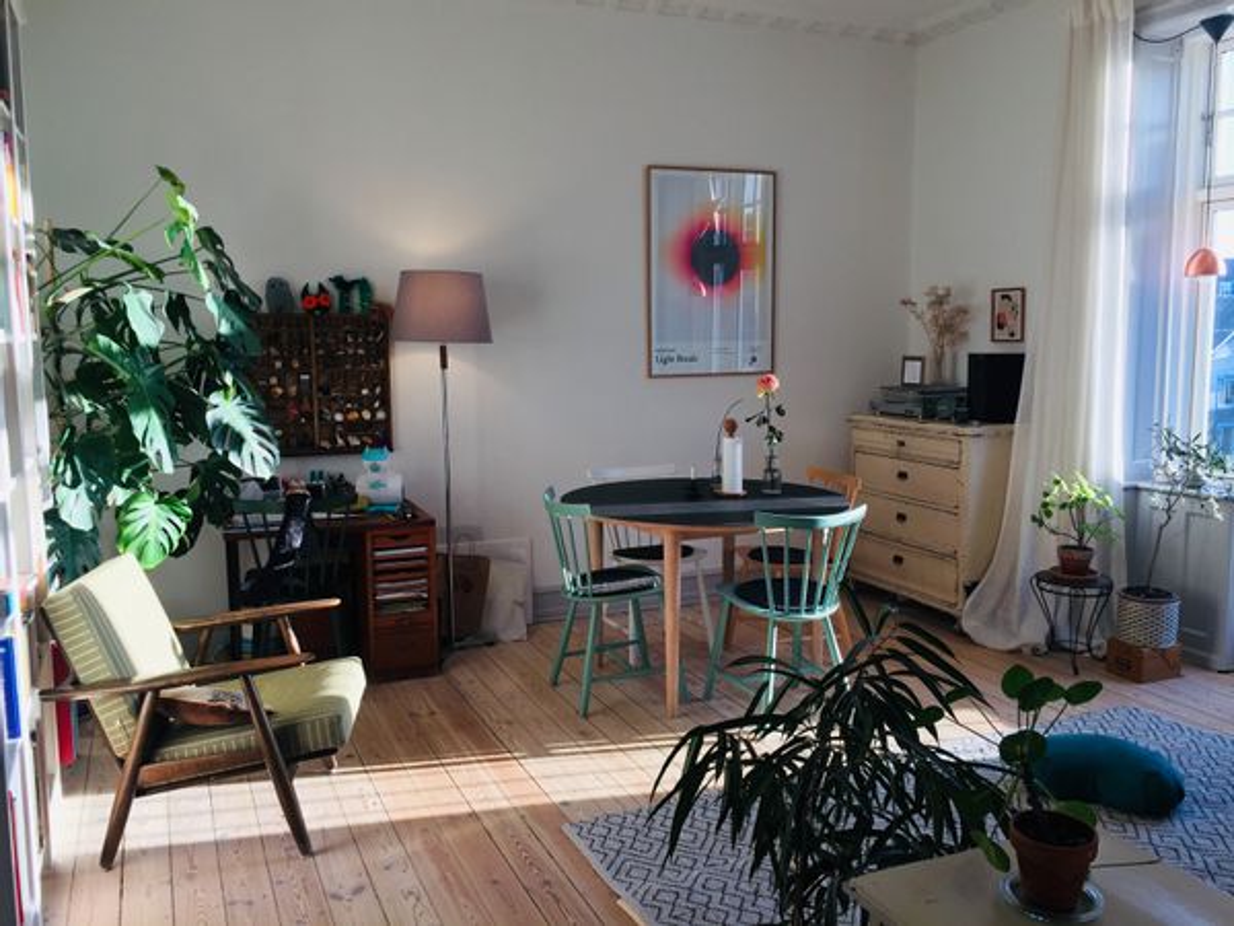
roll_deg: -0.5
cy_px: 463
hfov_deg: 61.7
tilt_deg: -6.3
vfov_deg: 48.2
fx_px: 1034
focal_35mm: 29
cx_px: 617
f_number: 2.2
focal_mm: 4.15
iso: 32
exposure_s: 1/100
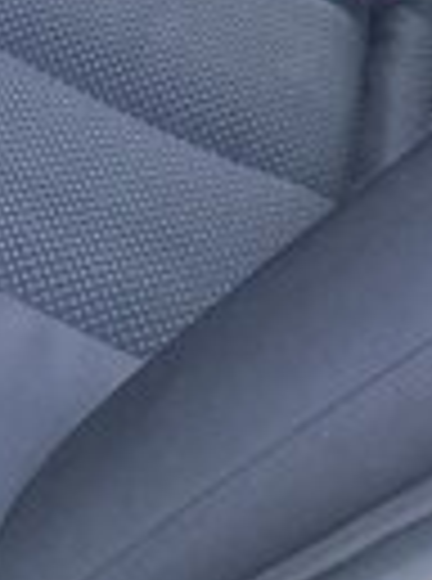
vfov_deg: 16.1
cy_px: -391
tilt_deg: -23.8
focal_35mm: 108
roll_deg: -0.3
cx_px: -202
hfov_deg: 13.0
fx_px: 1806
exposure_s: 1/20
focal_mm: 3.99
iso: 40
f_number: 1.8
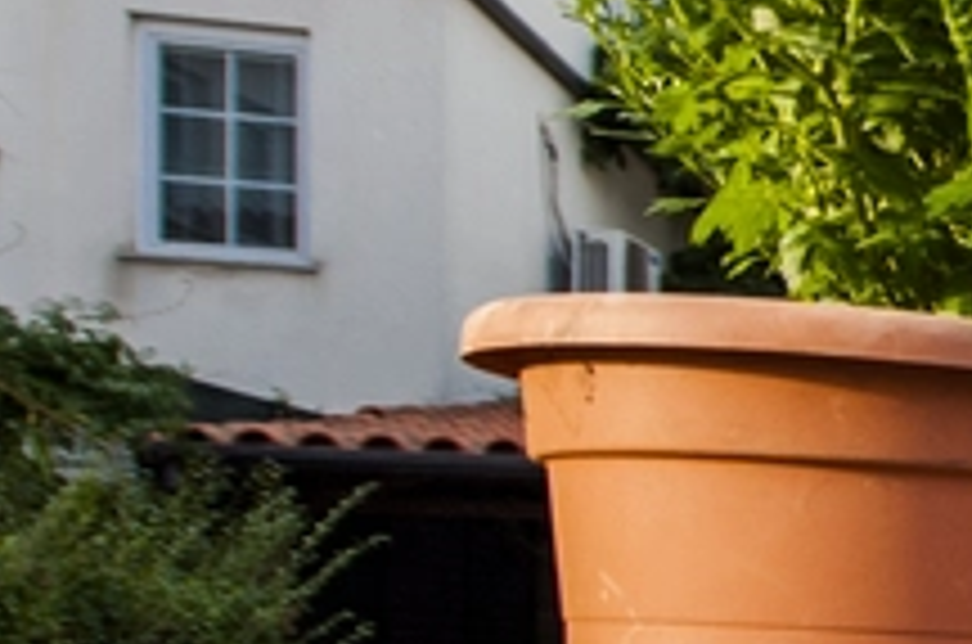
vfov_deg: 17.8
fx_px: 2047
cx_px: 2300
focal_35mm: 76
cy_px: 444
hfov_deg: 15.4
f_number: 3.5
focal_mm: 16
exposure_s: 1/320
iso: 200
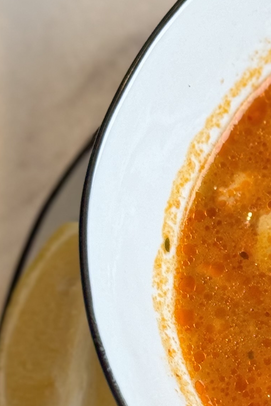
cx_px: 506
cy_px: 342
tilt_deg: -72.5
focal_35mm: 176
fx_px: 1988
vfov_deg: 11.6
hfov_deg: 7.5
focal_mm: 6.86
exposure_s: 1/120
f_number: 1.78
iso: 80
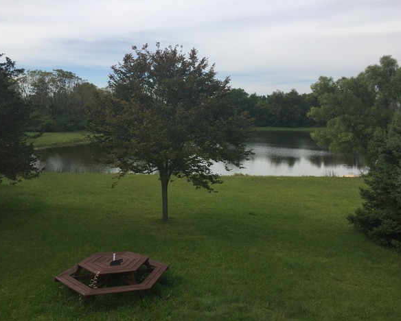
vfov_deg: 47.2
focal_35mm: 31
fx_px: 368
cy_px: 158
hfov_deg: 57.1
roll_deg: -1.1
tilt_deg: -8.9
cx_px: 200
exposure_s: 1/1980
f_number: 2.2
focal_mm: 4.15
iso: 32
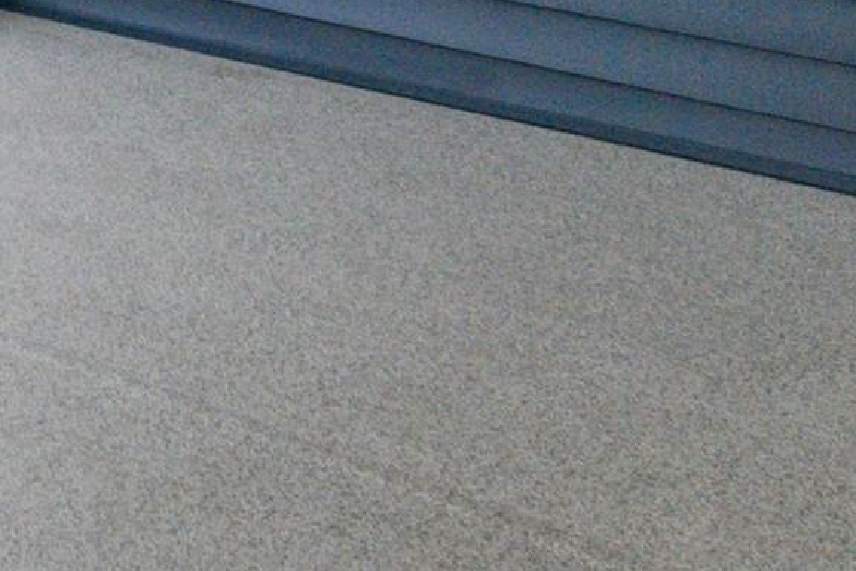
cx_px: -333
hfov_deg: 22.1
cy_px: -509
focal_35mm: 80
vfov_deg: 14.6
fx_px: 1902
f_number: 8
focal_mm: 10
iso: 200
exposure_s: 1/640
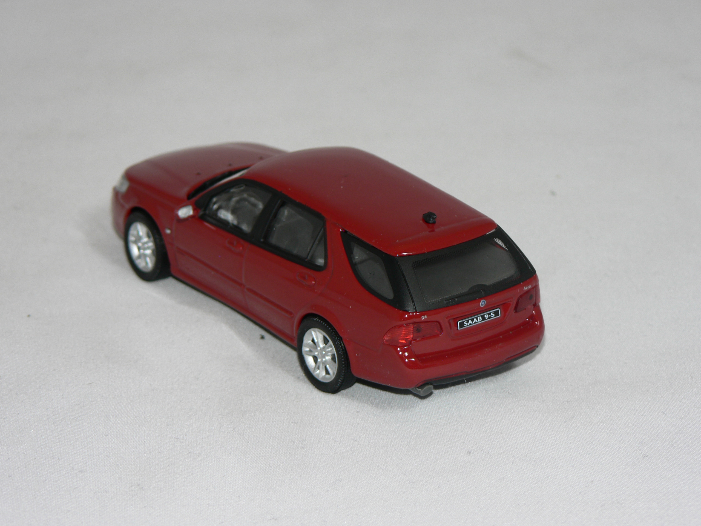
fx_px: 2633
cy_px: 263
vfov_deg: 11.4
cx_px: 350
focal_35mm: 130
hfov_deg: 15.2
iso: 80
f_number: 3.2
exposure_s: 1/60
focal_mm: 21.6
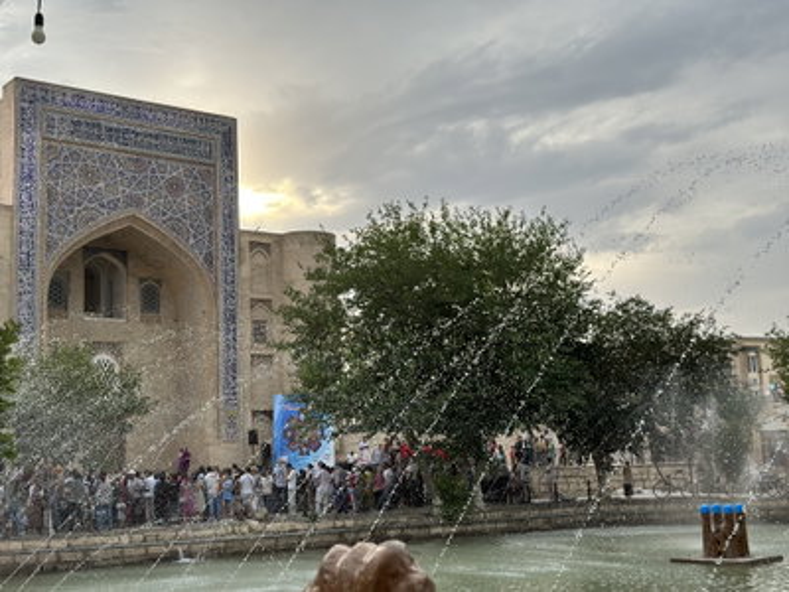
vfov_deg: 30.3
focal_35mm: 48
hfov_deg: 39.7
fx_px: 1094
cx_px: 394
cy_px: 296
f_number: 1.78
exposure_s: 1/1613
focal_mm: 6.86
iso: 80
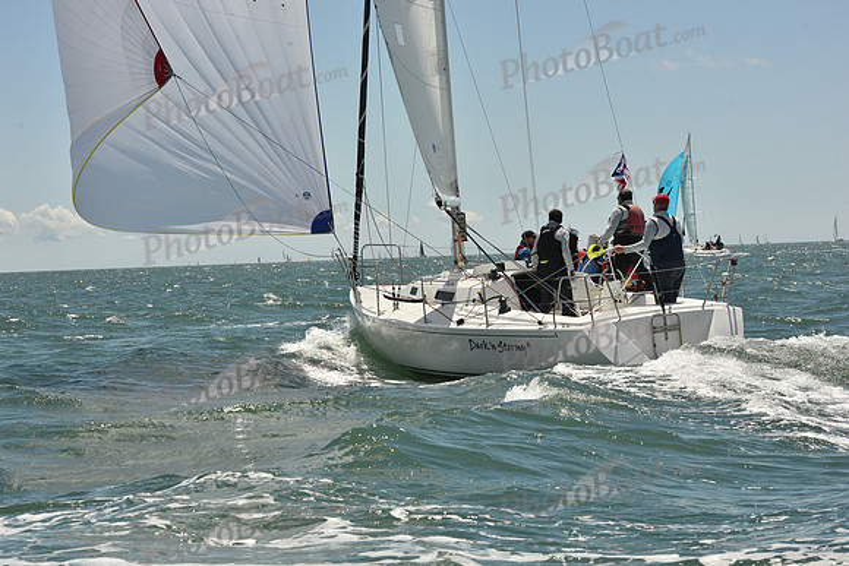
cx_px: 424
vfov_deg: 13.7
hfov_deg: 20.4
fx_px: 2359
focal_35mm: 100
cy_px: 283
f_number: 13
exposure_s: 1/800
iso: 320
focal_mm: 100
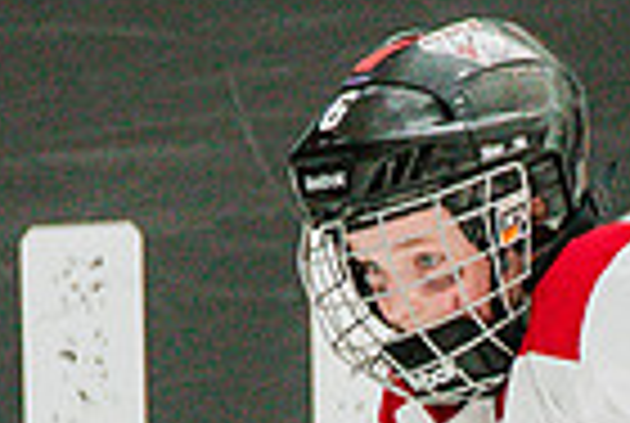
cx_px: 793
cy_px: 1139
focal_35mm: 1529
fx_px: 26814
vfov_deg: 0.9
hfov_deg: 1.3
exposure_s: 1/2500
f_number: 4
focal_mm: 234
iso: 1600
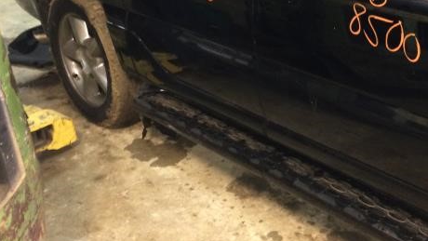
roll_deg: +3.0
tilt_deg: -15.1
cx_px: 326
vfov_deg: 21.2
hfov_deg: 36.9
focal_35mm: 55
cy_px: 10
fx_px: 624
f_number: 2.2
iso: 200
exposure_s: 1/16
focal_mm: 4.15
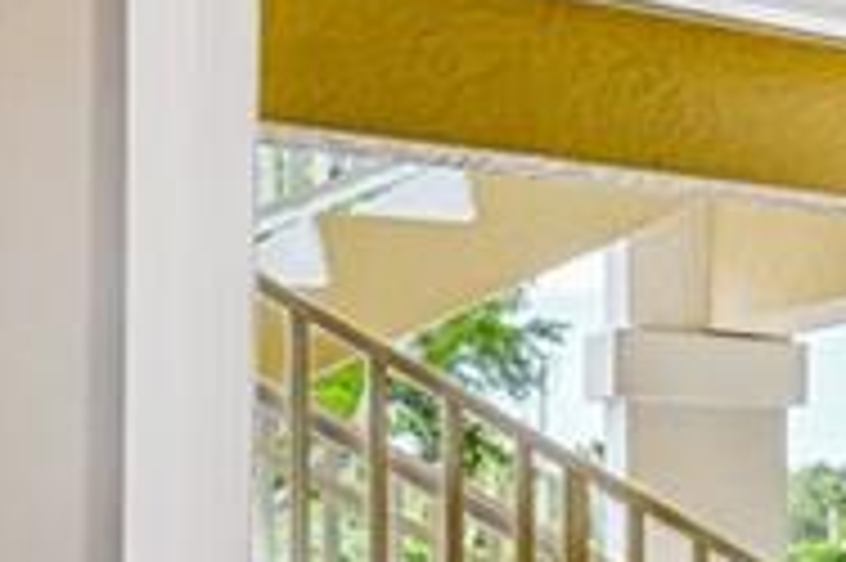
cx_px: 1904
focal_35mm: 87
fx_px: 2043
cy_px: 560
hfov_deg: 15.6
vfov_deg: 15.4
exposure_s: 1/15
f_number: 8
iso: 400
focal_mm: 16
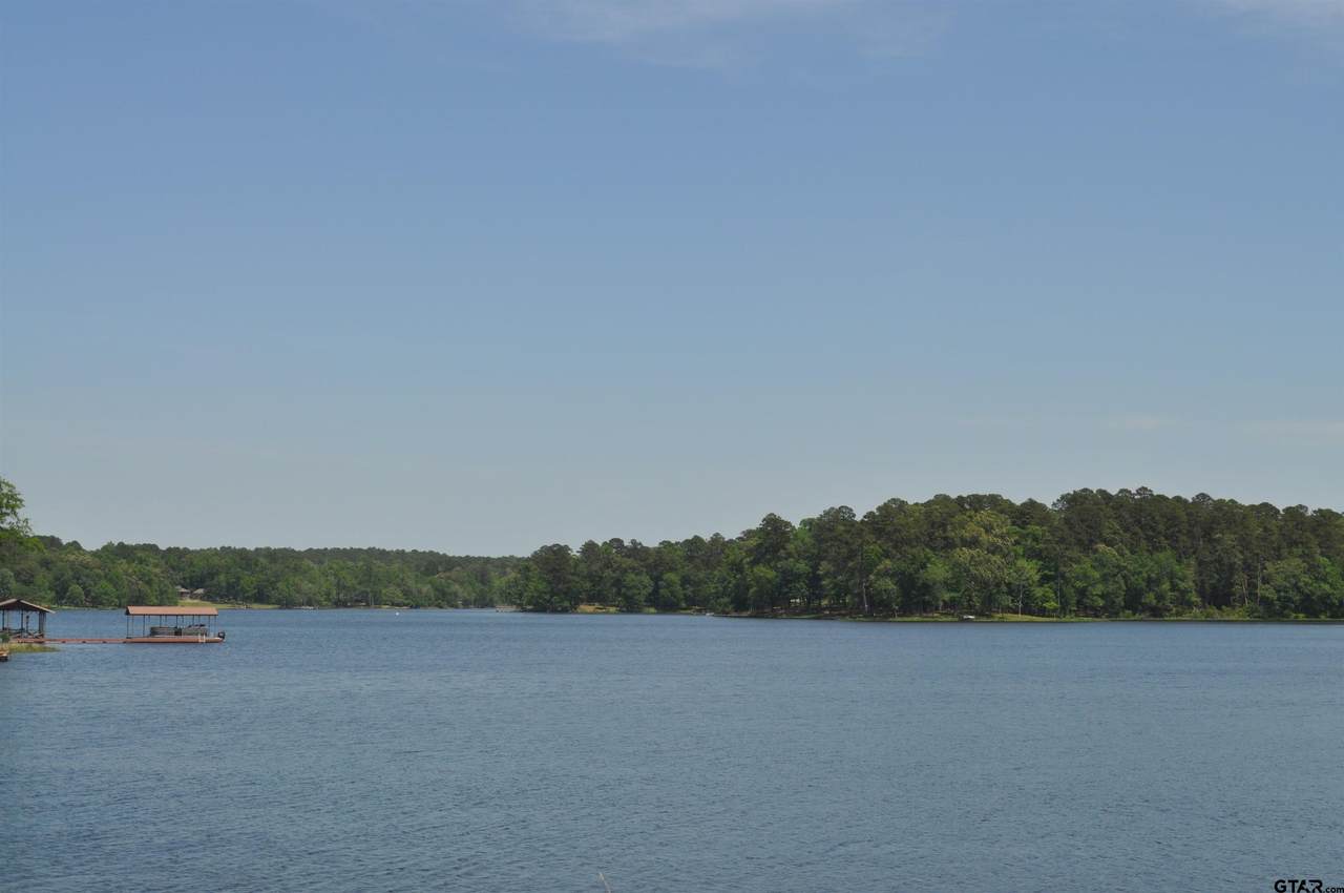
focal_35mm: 57
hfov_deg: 35.1
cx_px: 672
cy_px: 446
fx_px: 2125
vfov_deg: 23.7
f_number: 10
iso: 200
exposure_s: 1/400
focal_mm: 38
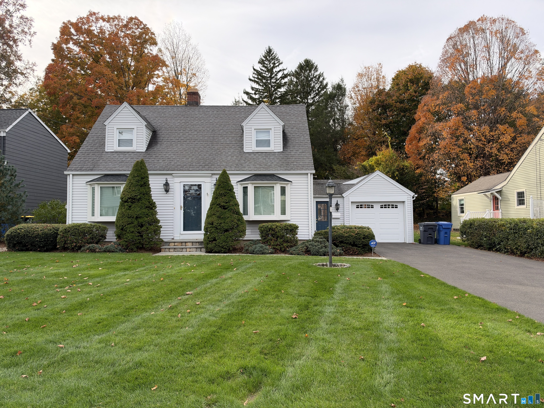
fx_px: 377
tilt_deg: +2.6
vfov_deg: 56.8
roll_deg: +0.6
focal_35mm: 24
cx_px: 272
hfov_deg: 71.6
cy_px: 204
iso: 100
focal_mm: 6.93
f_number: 1.8
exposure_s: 1/1642
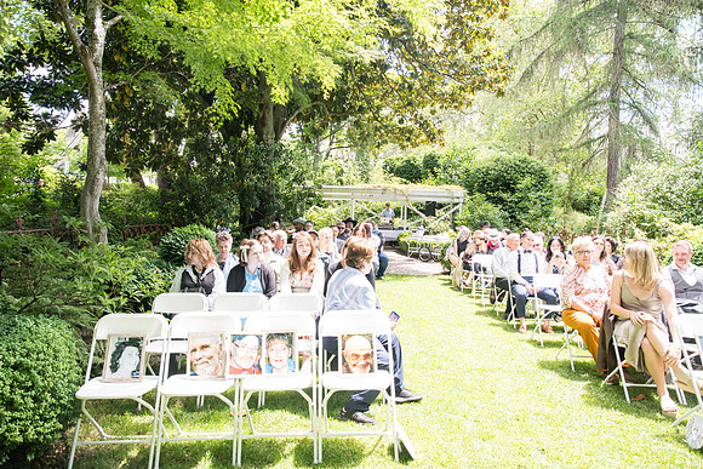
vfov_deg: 53.2
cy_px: 234
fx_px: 469
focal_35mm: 24
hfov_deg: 73.7
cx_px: 352
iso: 640
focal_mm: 24
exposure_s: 1/320
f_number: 5
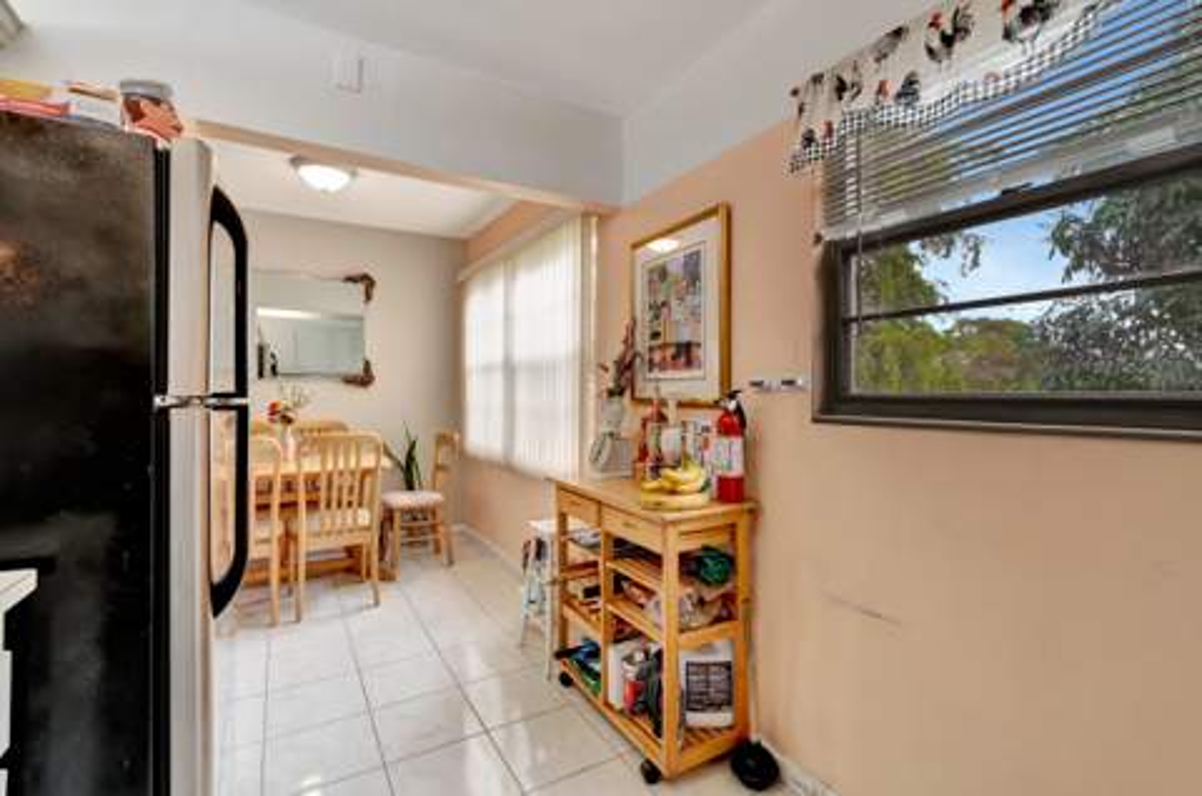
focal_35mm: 15
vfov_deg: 77.1
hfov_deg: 100.5
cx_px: 601
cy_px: 398
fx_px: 500
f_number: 8
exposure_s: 1/15
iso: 800
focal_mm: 10
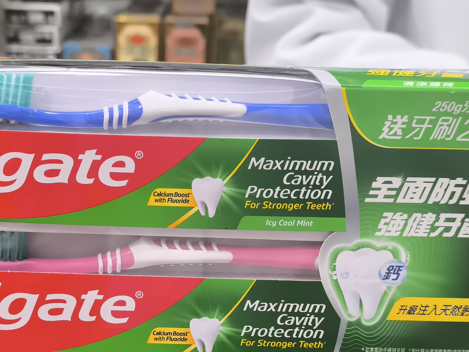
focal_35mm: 66
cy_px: 245
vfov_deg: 22.1
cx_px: 189
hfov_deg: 29.3
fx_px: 894
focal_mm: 6.14
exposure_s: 1/100
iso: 200
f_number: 1.65
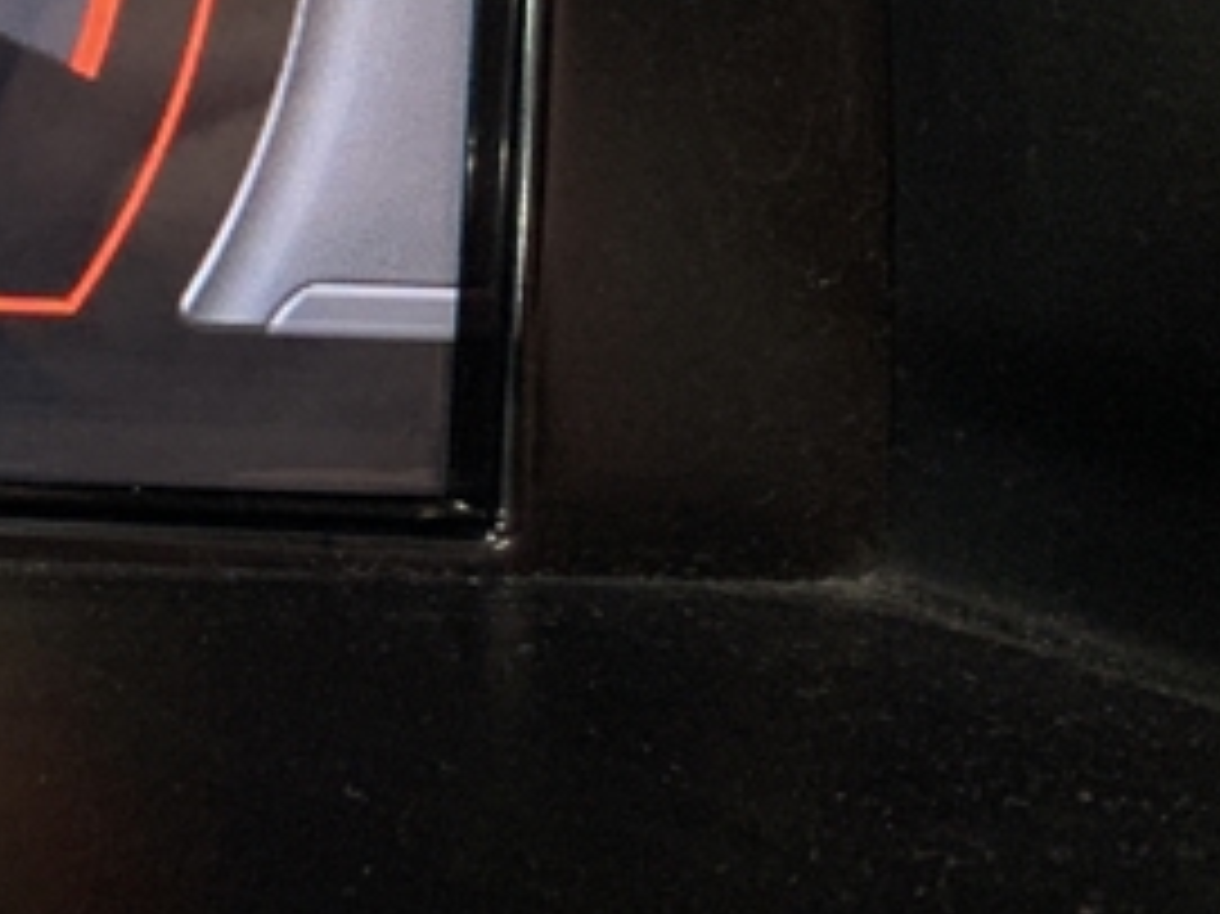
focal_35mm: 96
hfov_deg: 18.3
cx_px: -587
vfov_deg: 15.1
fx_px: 3382
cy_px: -47
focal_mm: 4.25
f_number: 1.8
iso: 400
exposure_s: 1/25
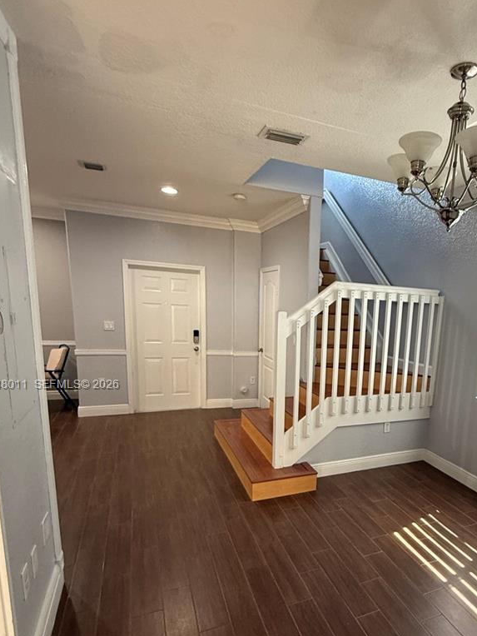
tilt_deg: -8.7
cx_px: 340
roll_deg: -3.7
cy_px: 385
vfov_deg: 75.4
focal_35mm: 22
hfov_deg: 58.8
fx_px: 404
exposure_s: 1/60
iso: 250
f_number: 2.2
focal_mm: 2.22
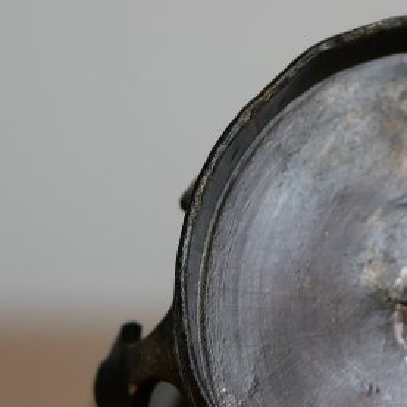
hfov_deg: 7.6
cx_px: 410
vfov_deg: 7.6
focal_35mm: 230
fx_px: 3059
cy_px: 331
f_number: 2.8
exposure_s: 1/80
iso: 200
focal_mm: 30
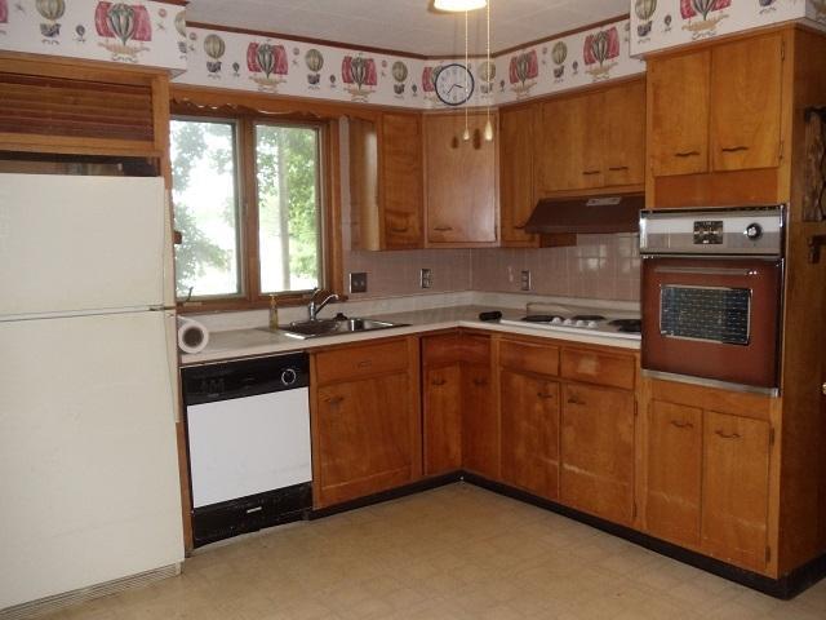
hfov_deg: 42.9
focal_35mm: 44
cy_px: 310
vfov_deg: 32.9
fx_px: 1050
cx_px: 413
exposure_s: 1/30
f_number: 3.5
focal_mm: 6
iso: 400
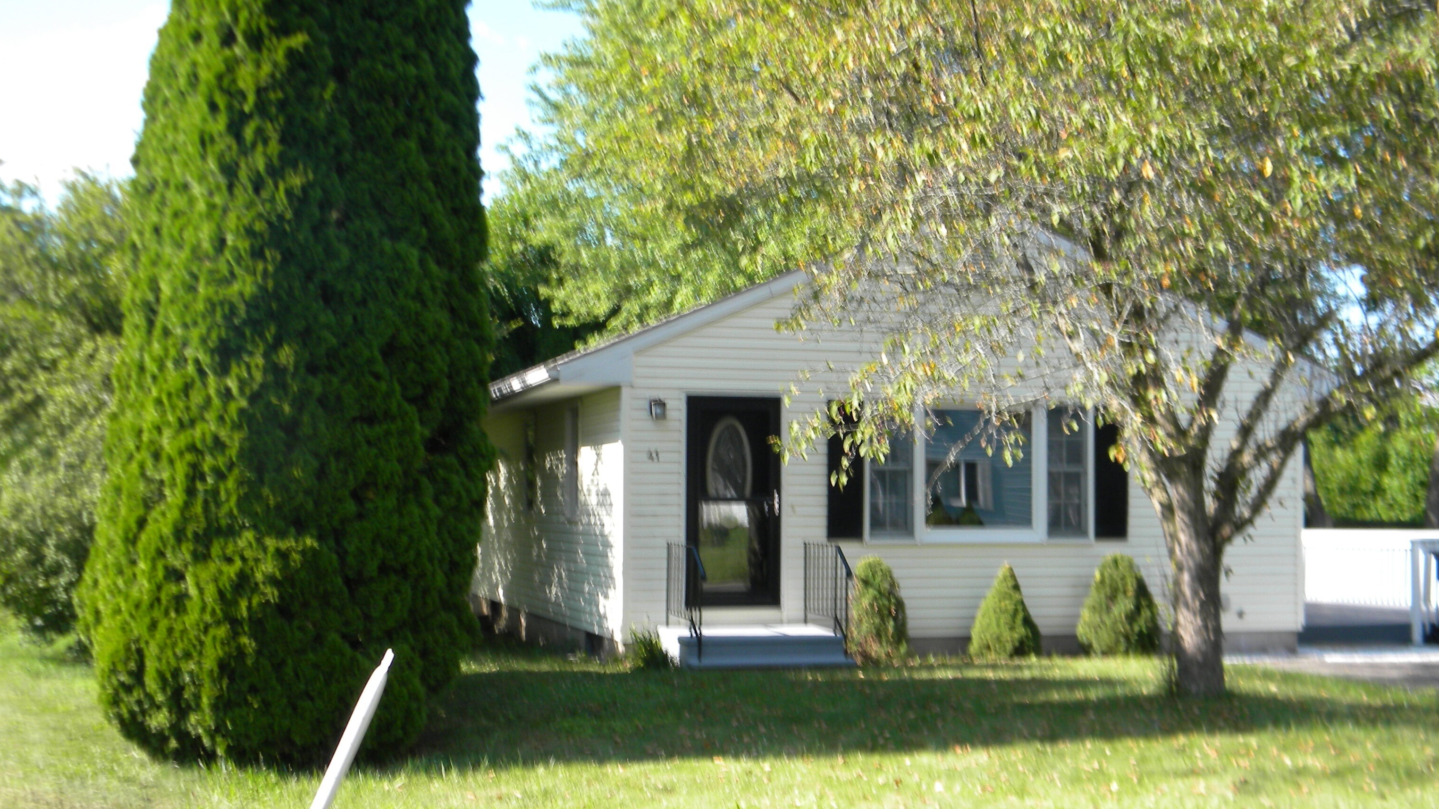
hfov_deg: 45.5
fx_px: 1717
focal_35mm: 45
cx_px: 719
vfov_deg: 26.5
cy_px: 464
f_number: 3.8
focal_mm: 7.3
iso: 80
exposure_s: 1/234
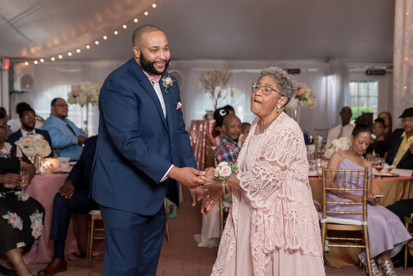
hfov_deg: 29.0
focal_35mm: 70
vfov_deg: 19.6
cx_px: 227
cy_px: 127
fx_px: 799
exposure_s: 1/200
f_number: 4
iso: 2000
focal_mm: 63
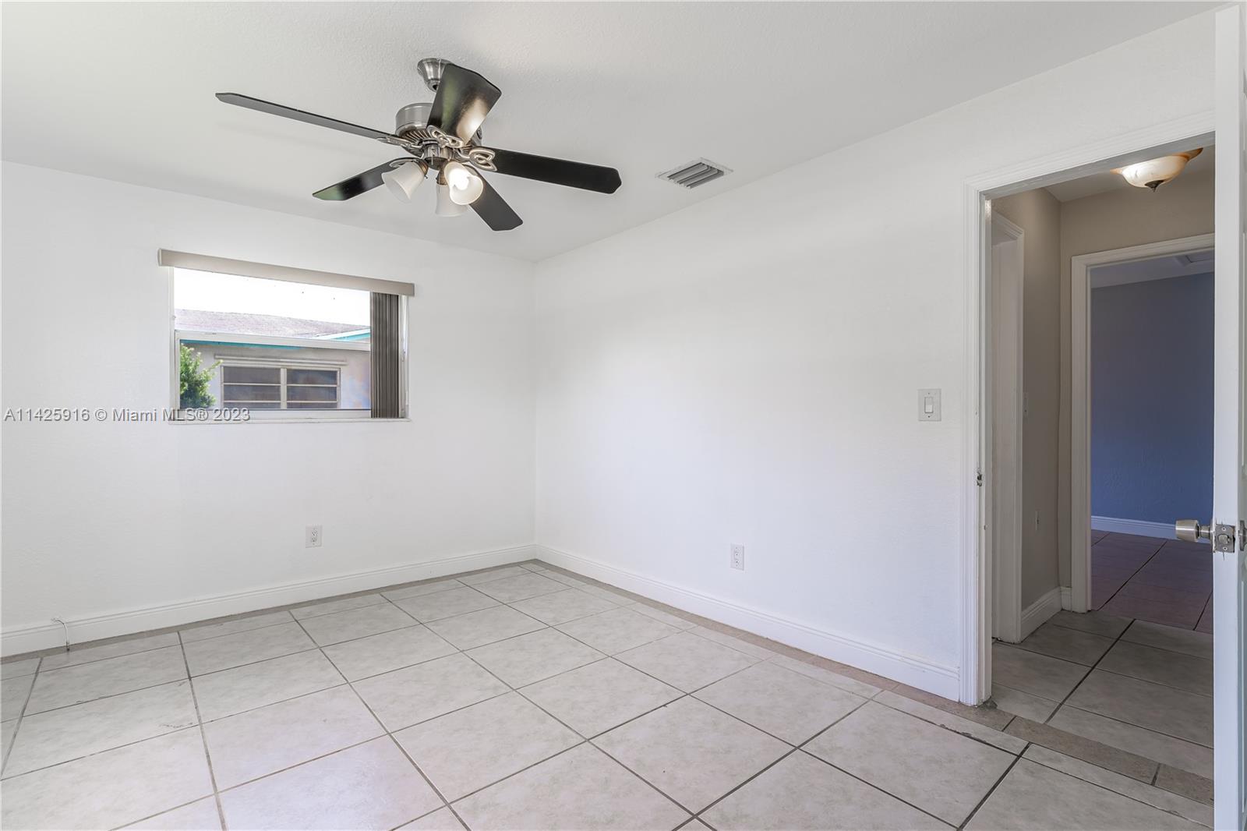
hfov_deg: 93.3
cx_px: 624
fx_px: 589
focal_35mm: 17
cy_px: 416
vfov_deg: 70.4
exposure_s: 1/13
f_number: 9
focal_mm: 17
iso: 100
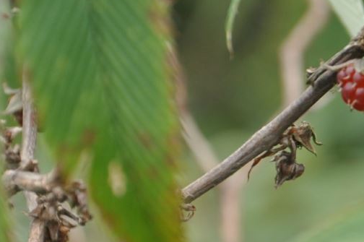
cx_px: 374
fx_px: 6708
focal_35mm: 664
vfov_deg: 2.1
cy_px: 88
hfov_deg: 3.1
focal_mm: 105
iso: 200
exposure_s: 1/200
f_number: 7.1
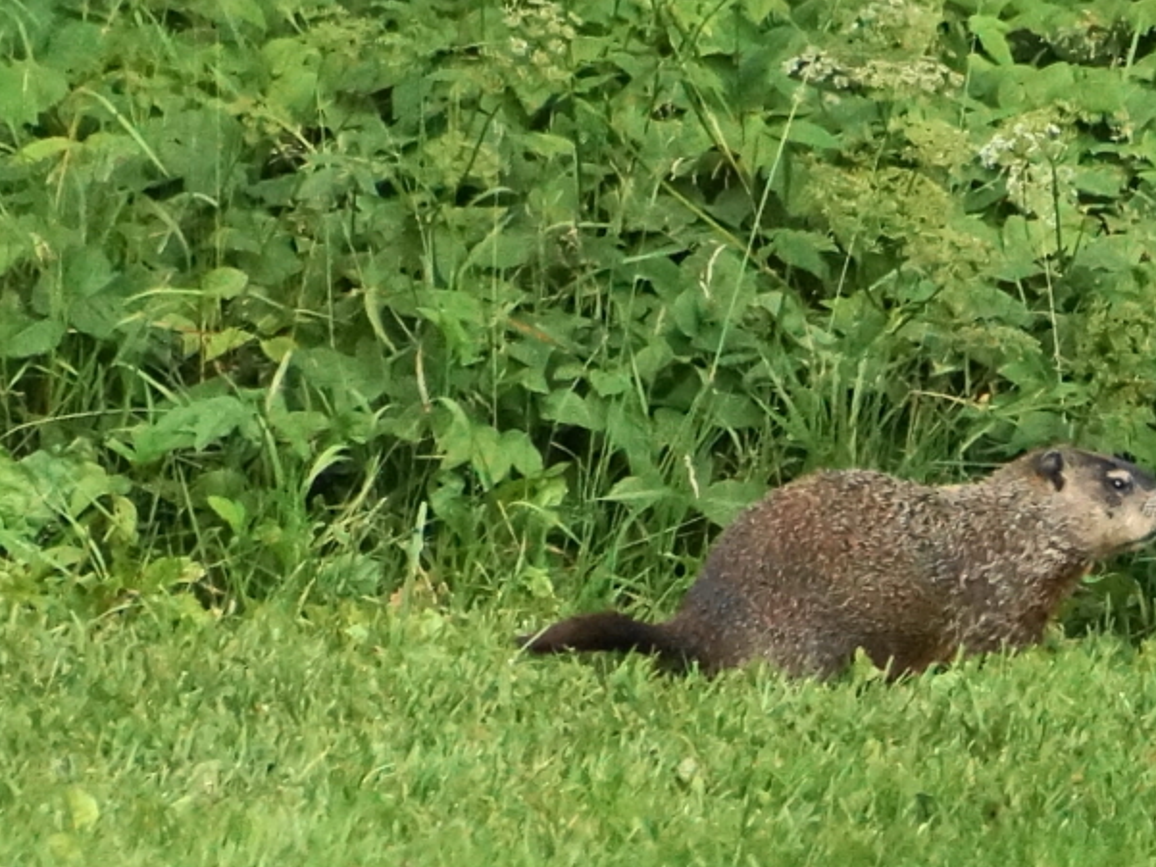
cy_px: 593
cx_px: 952
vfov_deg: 2.2
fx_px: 22446
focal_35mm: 672
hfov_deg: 2.9
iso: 1600
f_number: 6.3
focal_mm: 250
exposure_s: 1/400
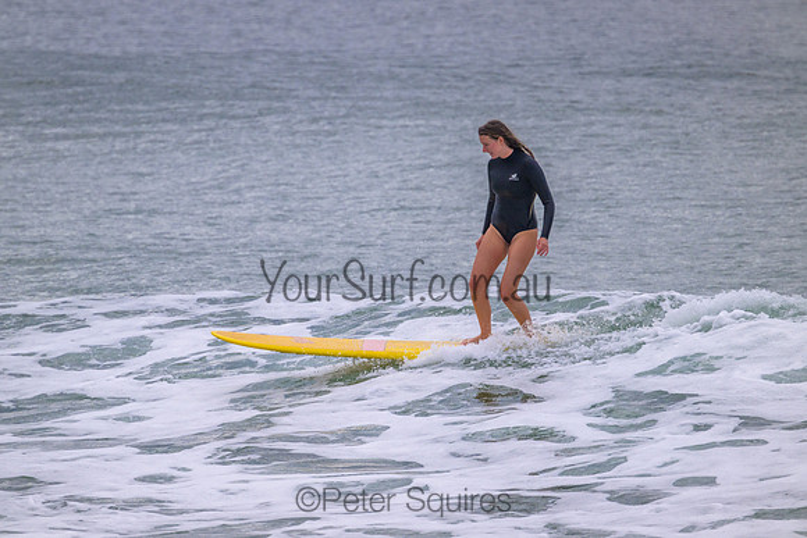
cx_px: 404
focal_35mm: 800
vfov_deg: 1.7
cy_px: 269
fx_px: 17937
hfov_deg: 2.6
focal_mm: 800
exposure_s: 1/2000
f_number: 11
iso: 1100
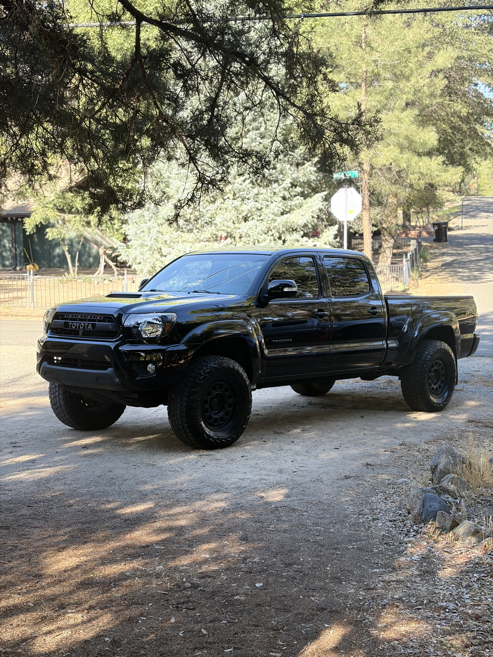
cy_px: 328
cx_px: 246
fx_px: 987
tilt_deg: -4.8
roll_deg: +0.0
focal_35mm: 52
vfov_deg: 36.8
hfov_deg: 28.0
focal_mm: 5.96
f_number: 1.6
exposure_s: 1/367
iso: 40
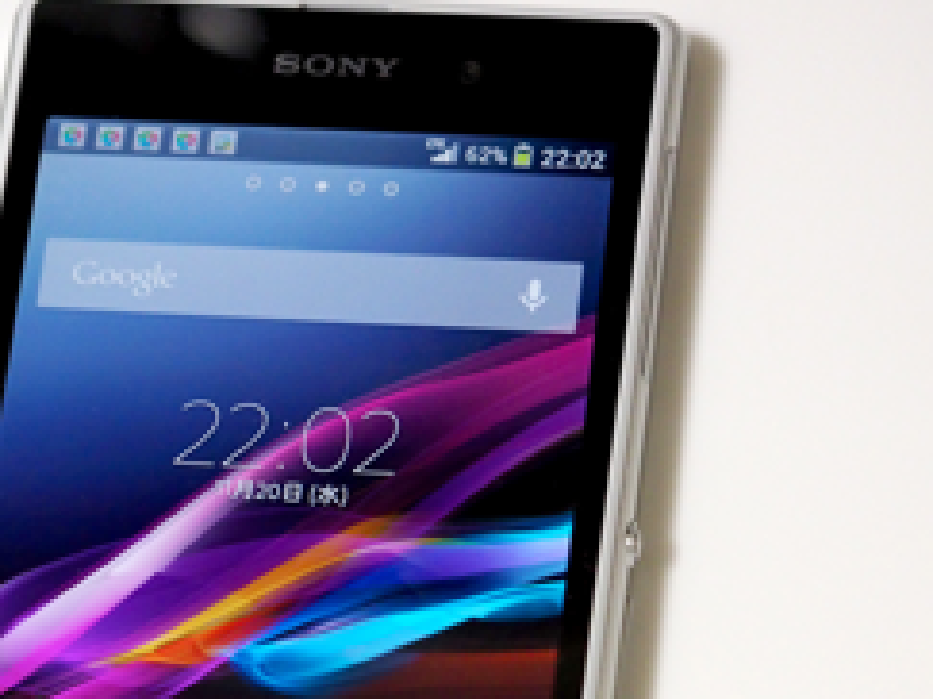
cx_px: 273
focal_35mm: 237
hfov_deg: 8.4
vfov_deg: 6.3
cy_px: 584
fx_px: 6385
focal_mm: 60
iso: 1600
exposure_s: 1/80
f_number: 2.8
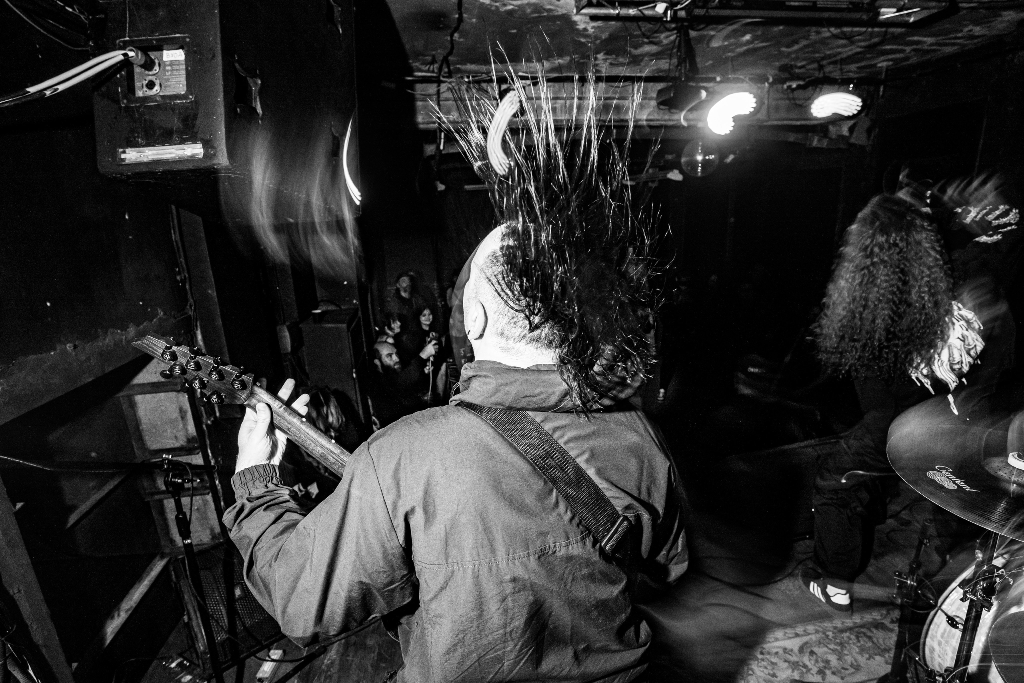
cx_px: 512
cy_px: 342
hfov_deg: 93.3
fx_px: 484
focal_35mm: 17
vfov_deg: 70.4
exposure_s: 1/15
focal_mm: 17
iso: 500
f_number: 5
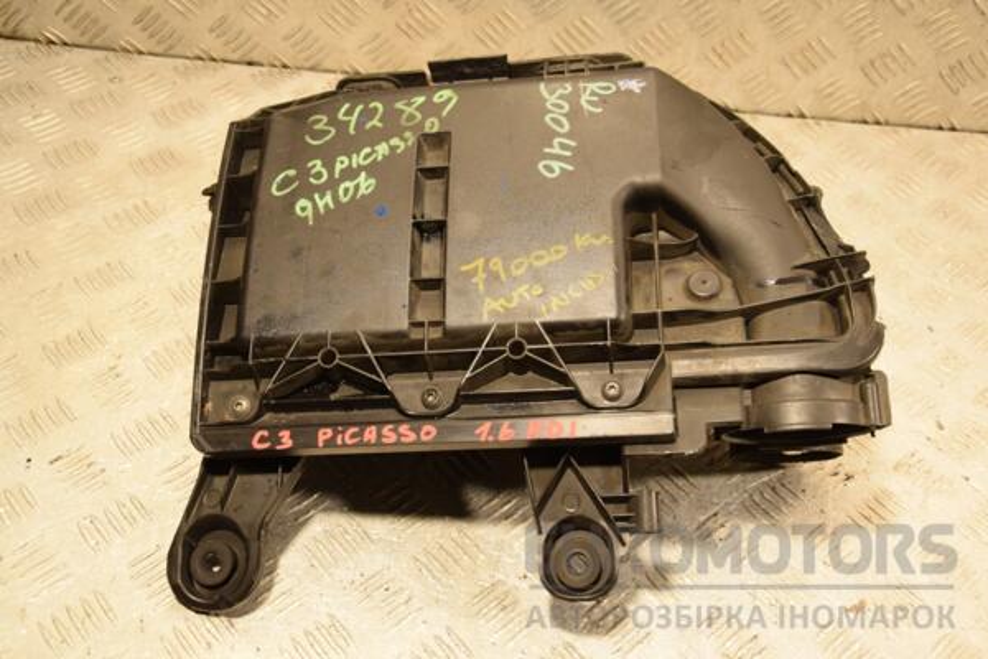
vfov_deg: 31.9
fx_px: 1153
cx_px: 494
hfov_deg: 46.4
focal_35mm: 42
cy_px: 330
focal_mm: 28
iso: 800
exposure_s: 1/125
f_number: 5.6
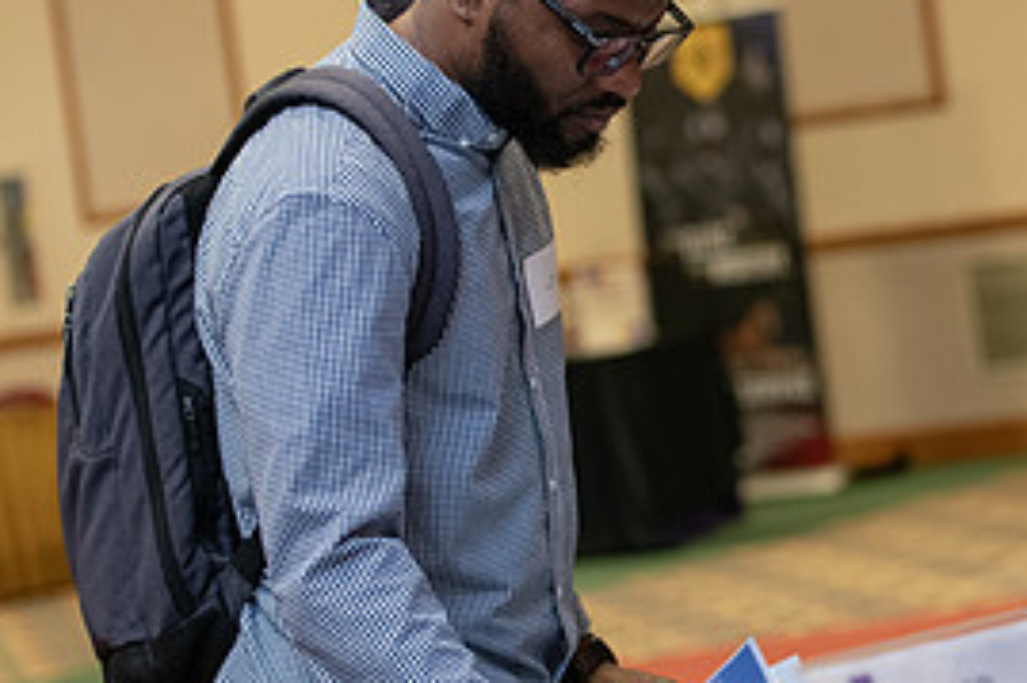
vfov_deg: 9.1
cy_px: 387
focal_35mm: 151
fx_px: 4305
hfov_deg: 13.5
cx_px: 928
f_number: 2.8
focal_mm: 70
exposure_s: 1/200
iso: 1600
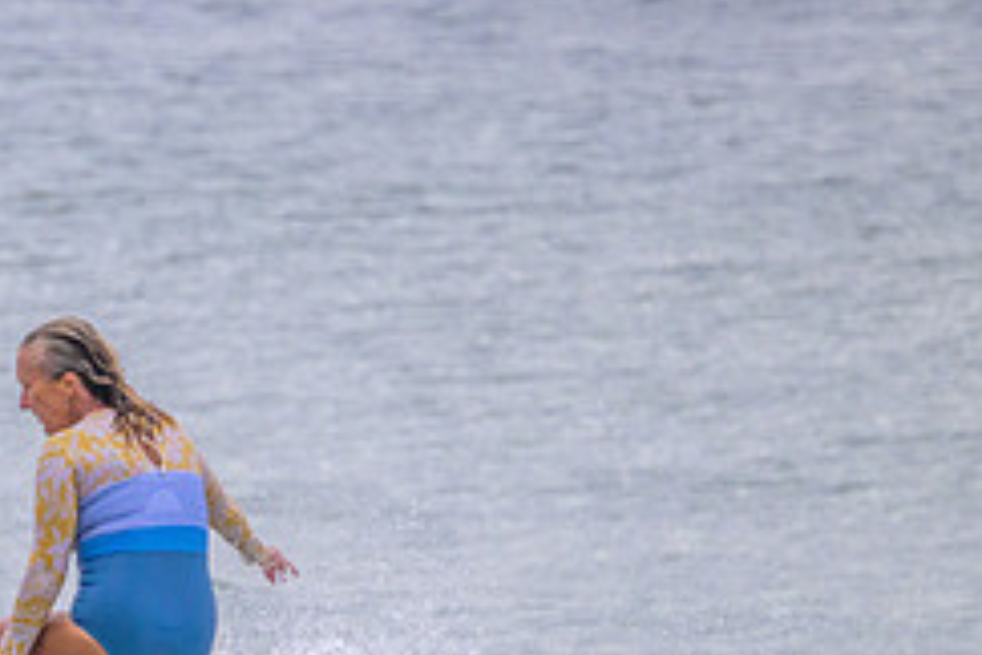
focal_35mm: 1908
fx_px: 52042
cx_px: -105
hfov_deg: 1.1
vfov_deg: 0.7
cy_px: 730
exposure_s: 1/2000
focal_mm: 800
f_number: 11
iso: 1600
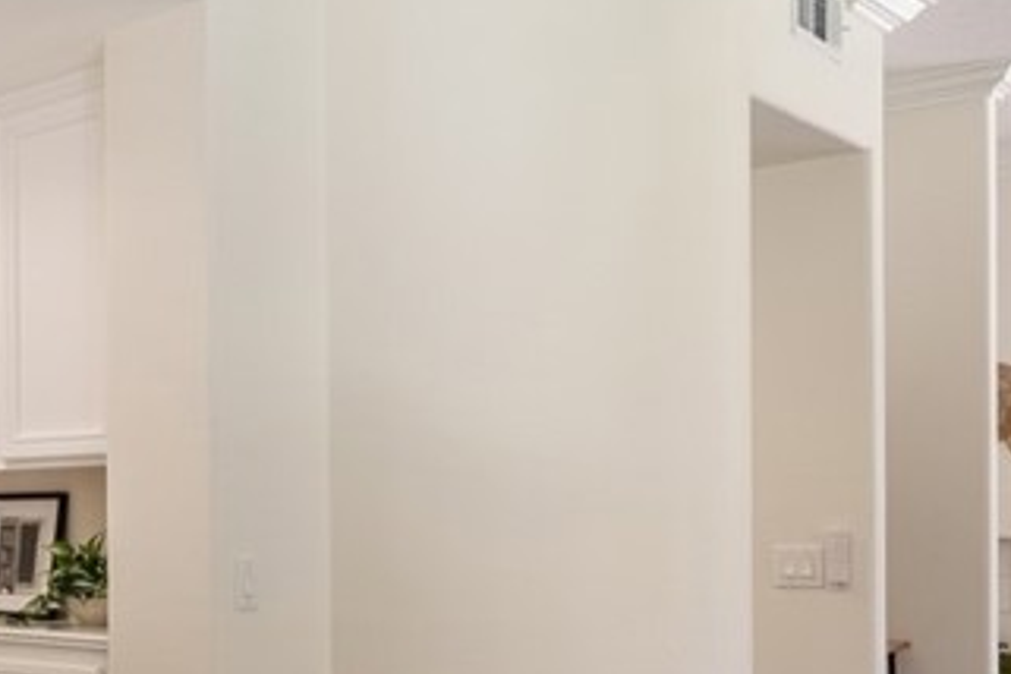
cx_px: -246
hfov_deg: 31.5
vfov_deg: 26.2
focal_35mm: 51
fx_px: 1432
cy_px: 506
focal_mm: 16
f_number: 9
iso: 320
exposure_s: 1/5
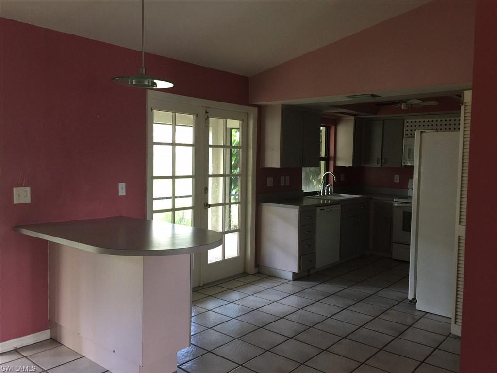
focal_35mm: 29
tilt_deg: -3.5
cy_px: 186
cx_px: 248
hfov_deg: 61.7
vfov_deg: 48.2
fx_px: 416
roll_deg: -2.6
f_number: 2.2
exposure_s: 1/15
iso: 100
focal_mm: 4.15
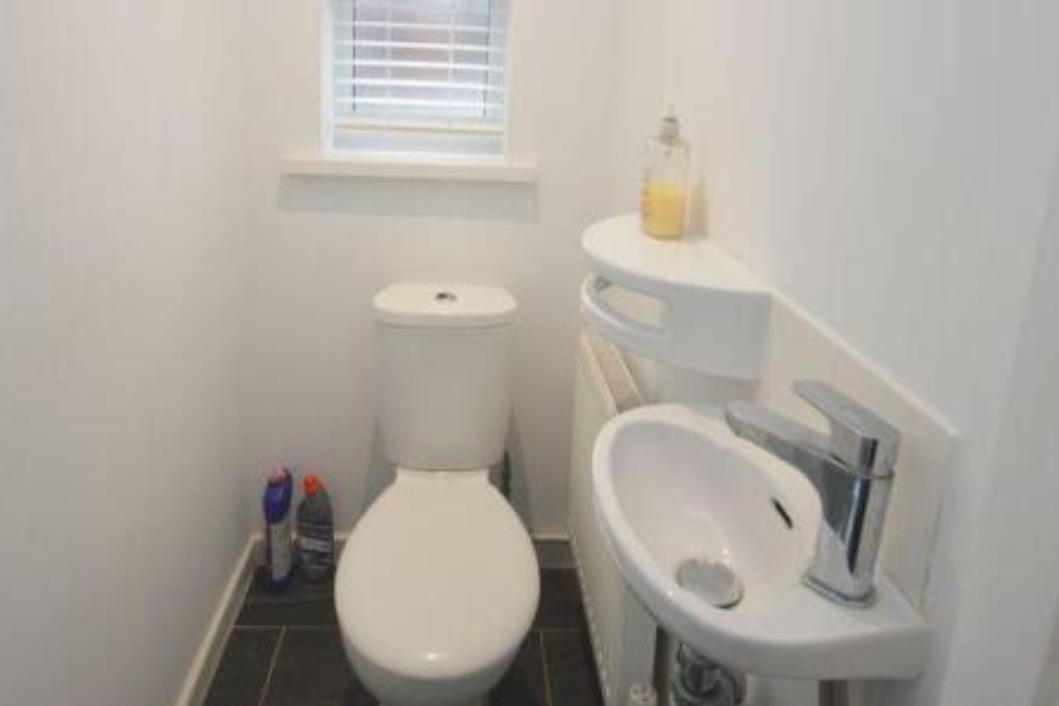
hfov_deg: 78.4
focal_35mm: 22
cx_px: 486
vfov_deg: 55.0
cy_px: 194
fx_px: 647
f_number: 4
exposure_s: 1/60
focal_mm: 10
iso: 400
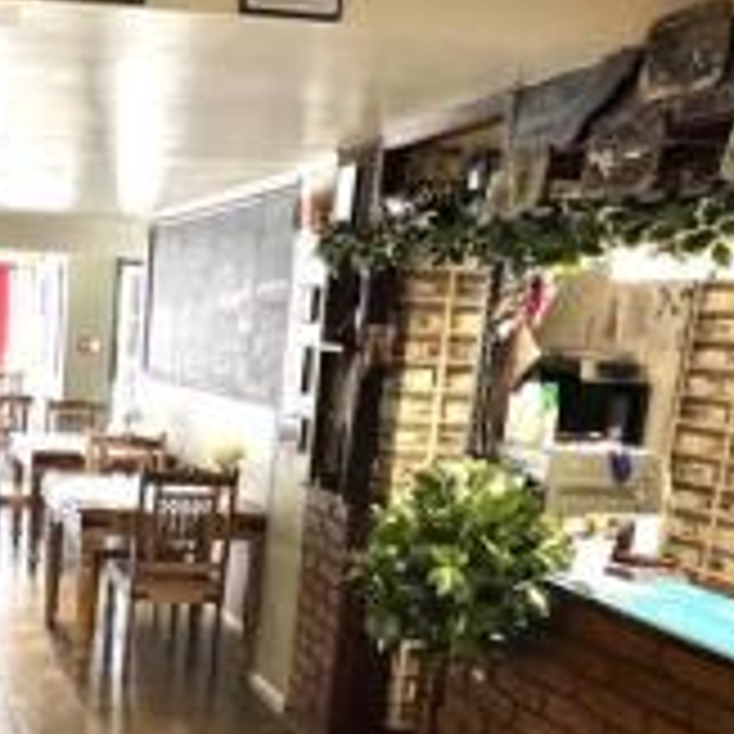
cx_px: 25
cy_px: 507
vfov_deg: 40.3
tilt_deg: -10.5
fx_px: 984
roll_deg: -2.7
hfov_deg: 37.2
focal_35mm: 41
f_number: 1.8
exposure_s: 1/100
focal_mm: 1.57
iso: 200
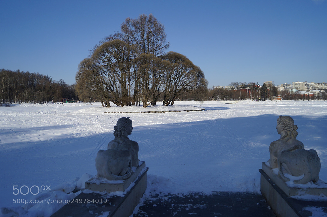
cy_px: 108
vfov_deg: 43.5
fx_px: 272
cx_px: 164
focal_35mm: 30
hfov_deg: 62.0
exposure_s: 1/3200
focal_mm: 20
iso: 100
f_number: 3.5
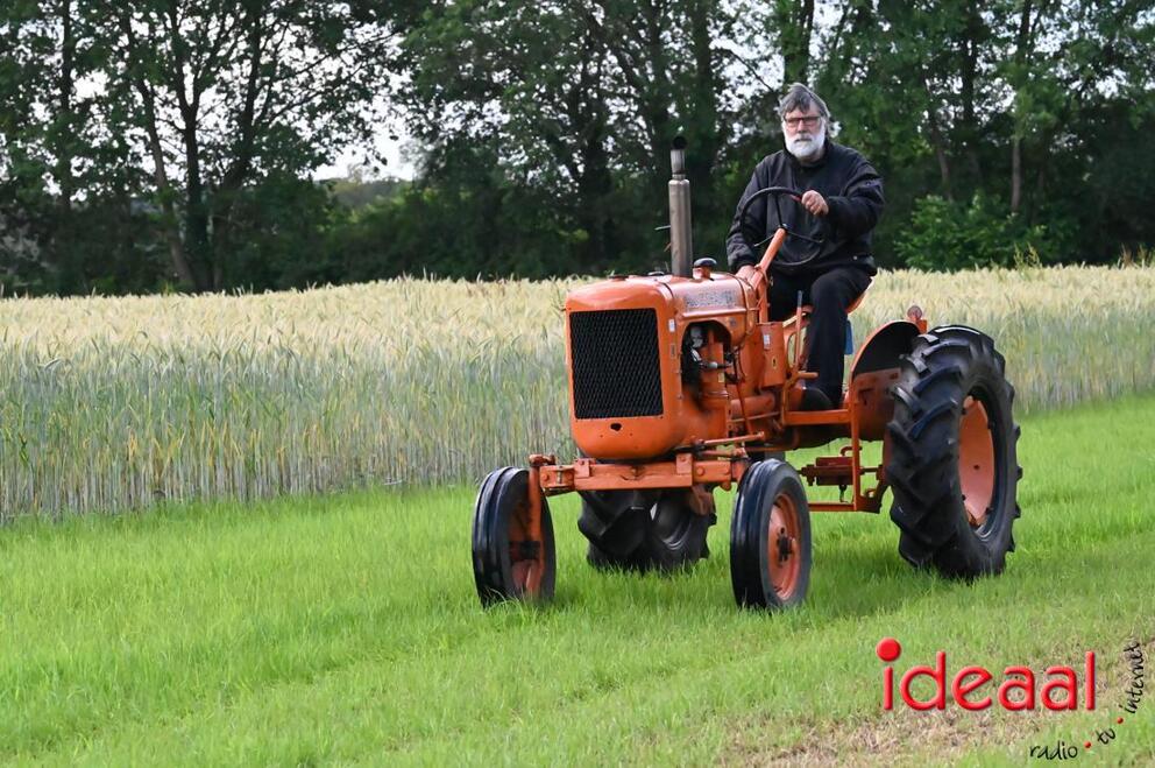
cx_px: 578
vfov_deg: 8.1
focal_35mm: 170
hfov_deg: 12.1
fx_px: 5448
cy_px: 384
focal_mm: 170
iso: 32000
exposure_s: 1/8000
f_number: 13
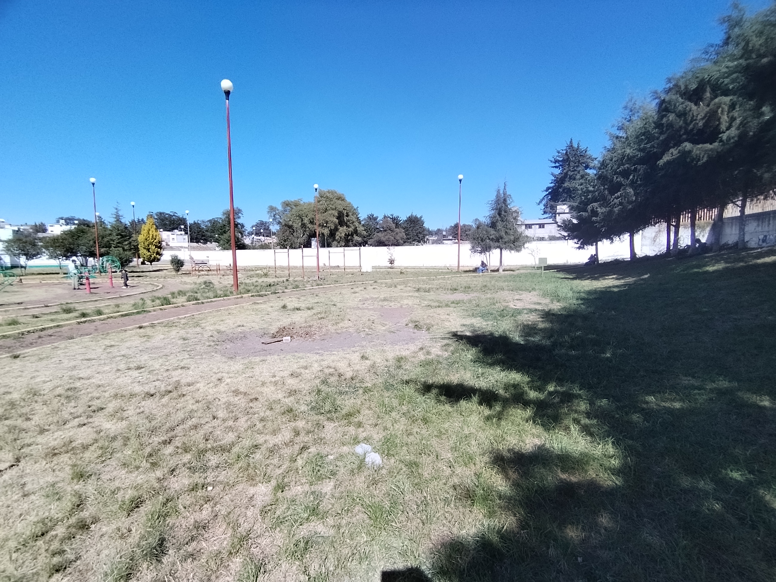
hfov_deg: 94.5
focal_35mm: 16
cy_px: 291
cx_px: 388
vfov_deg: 78.1
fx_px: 359
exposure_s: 1/940
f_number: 2.2
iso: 100
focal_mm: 1.42
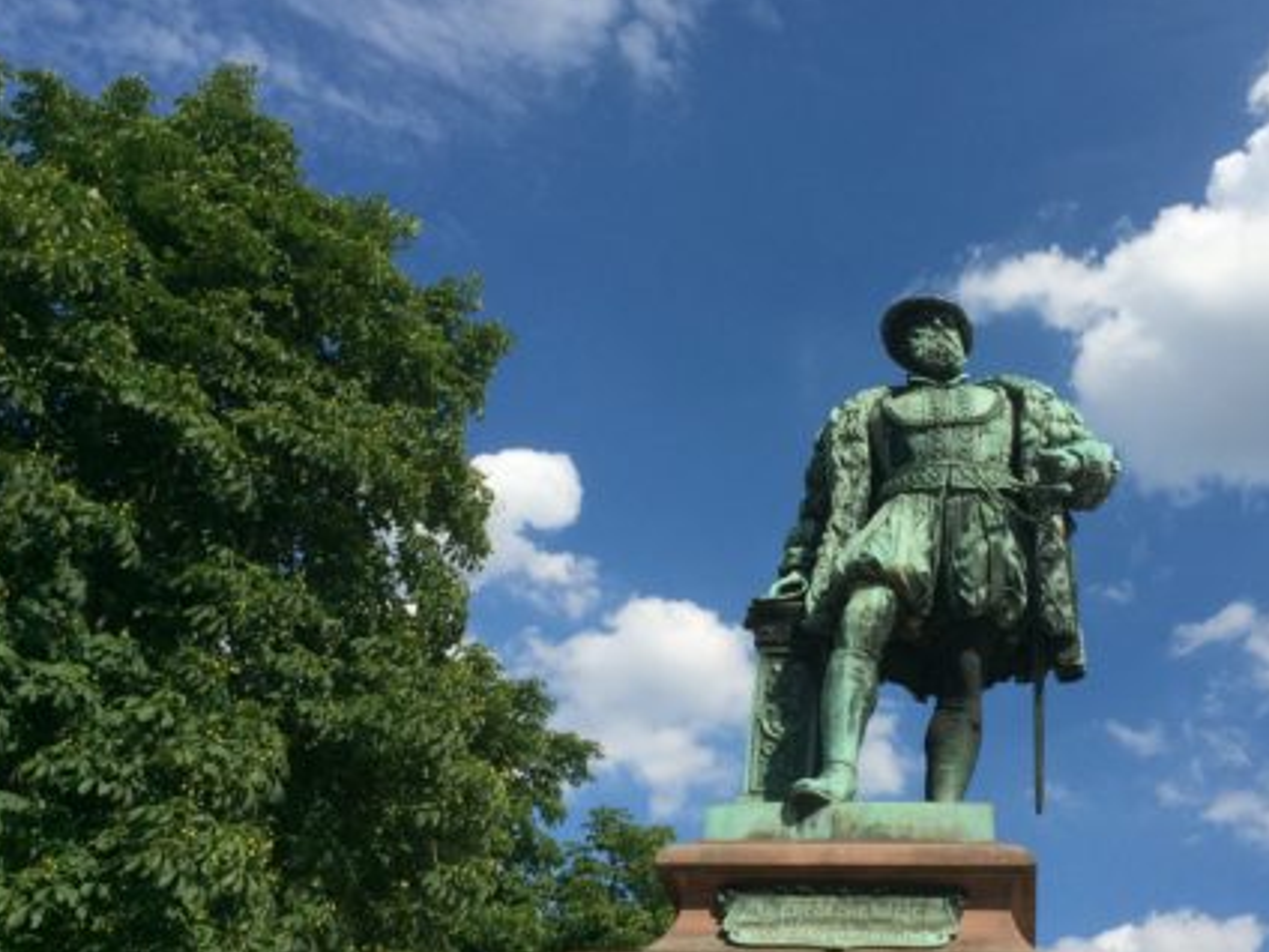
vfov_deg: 35.1
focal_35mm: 41
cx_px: 856
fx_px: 1503
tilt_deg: +38.5
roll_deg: -2.3
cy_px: 410
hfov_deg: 45.0
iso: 32
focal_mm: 4.15
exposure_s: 1/3425
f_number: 2.2
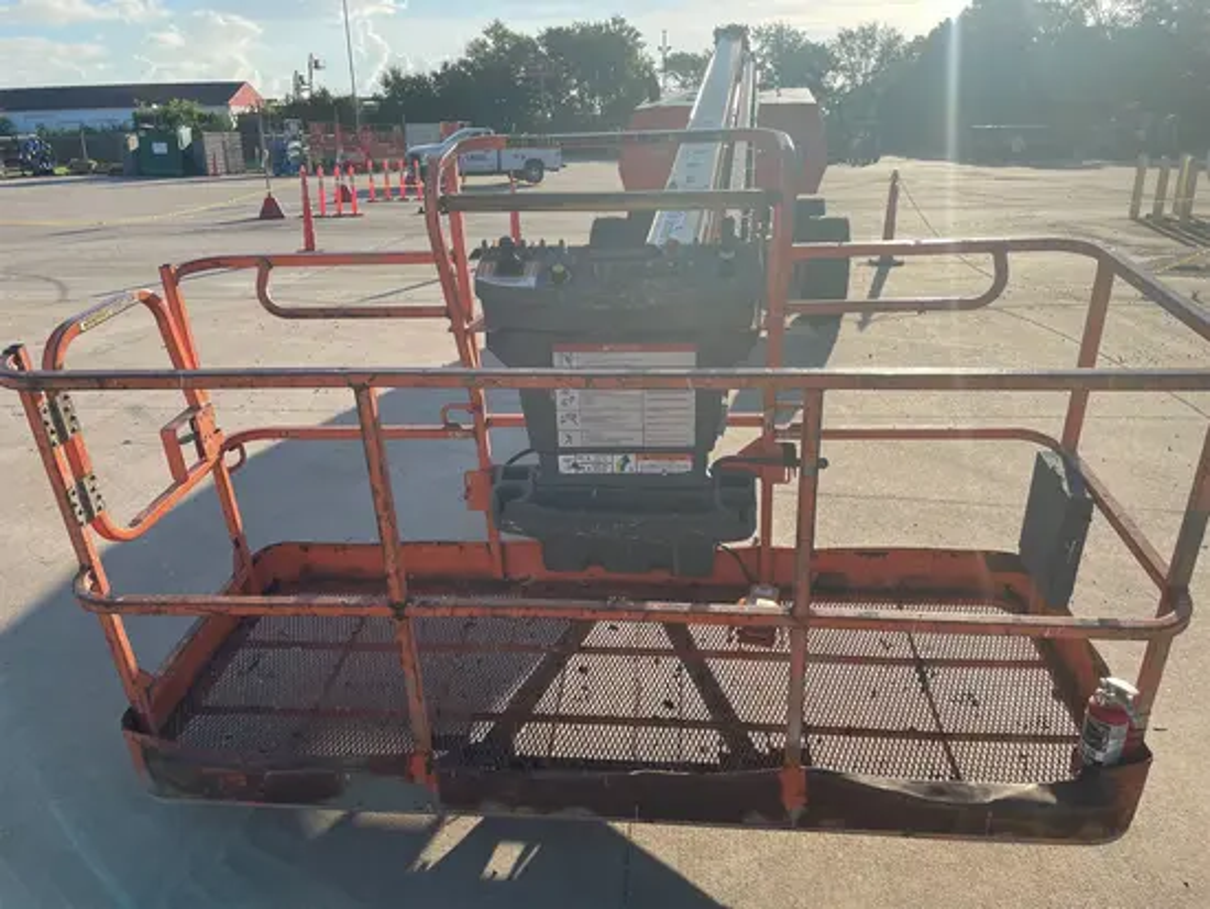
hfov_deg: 67.3
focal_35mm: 26
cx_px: 605
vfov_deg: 53.1
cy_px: 454
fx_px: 909
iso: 32
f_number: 1.6
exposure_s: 1/2817
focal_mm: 4.2
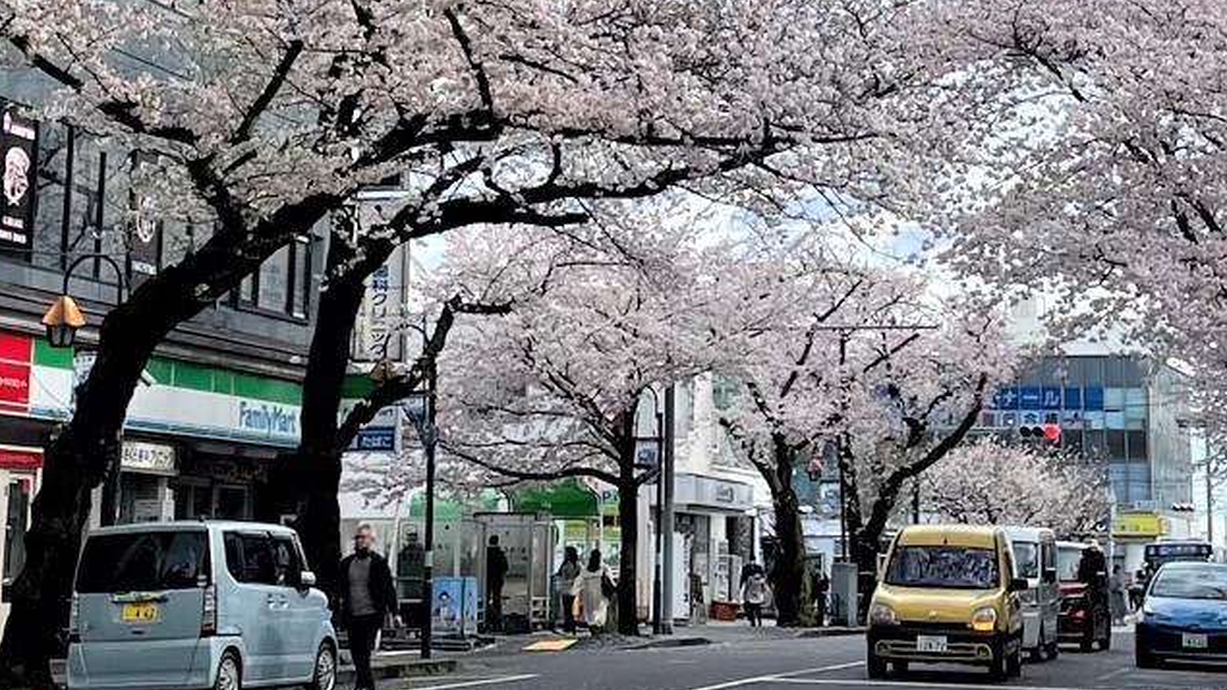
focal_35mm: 54
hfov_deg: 38.4
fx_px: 1757
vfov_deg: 21.2
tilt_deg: +12.8
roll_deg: +0.4
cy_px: -44
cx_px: 687
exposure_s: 1/4132
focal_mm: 4.2
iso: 32
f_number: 1.6
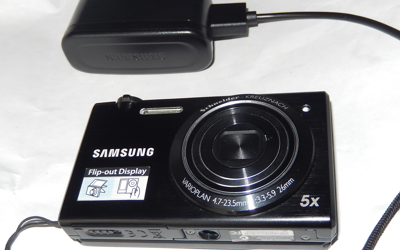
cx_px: 200
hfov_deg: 41.8
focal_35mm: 48
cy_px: 127
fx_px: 523
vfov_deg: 26.9
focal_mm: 8.1
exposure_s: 1/30
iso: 200
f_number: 8.6
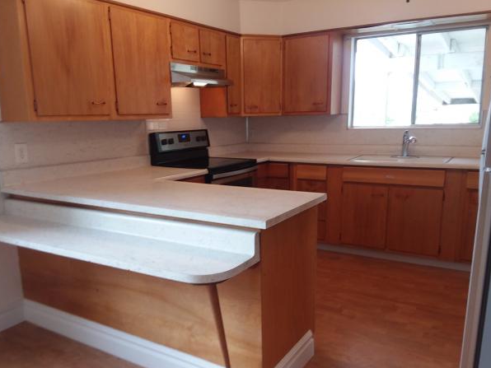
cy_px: 197
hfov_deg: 61.7
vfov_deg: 48.2
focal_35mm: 29
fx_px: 411
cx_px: 245
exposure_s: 1/30
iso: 64
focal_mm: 2.91
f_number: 1.9
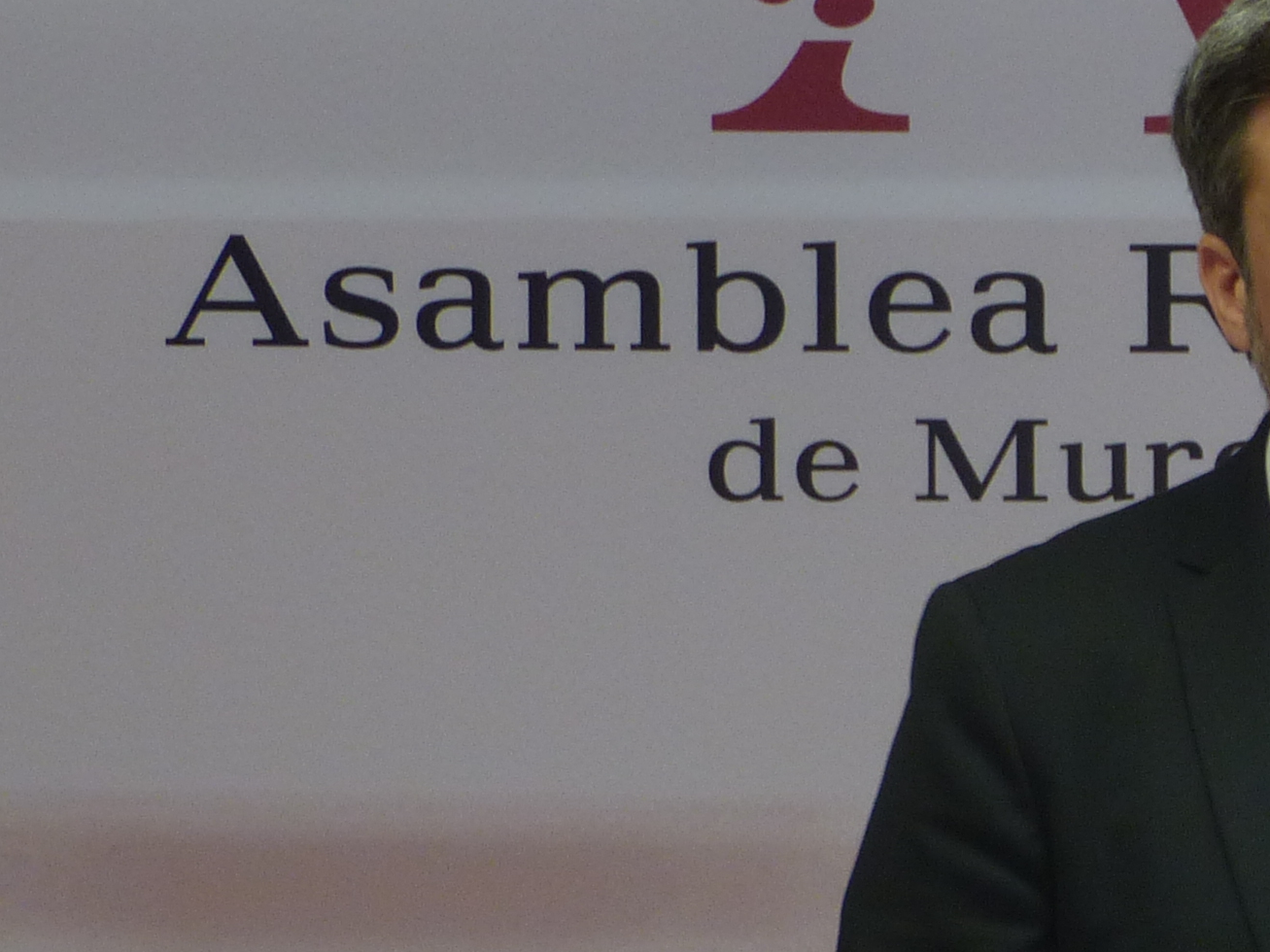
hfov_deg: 5.6
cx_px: 1273
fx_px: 13023
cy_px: 917
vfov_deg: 4.2
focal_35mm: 355
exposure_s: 1/60
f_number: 2.8
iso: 160
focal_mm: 20.9
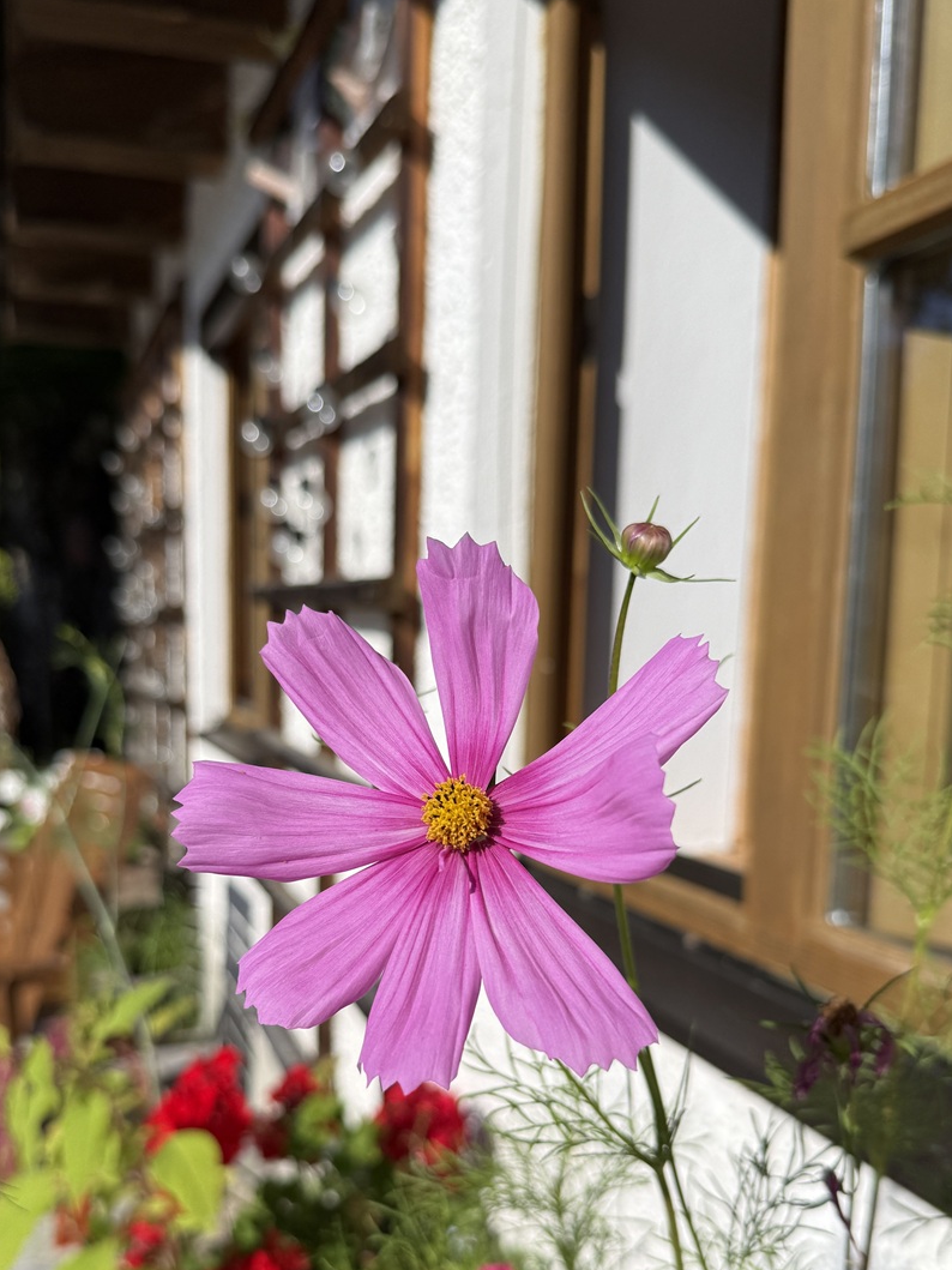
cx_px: 424
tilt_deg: -7.3
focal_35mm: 34
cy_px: 815
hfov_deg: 41.7
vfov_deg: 53.2
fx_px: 1247
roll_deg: -1.3
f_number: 1.78
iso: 80
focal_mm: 6.76
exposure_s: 1/7353
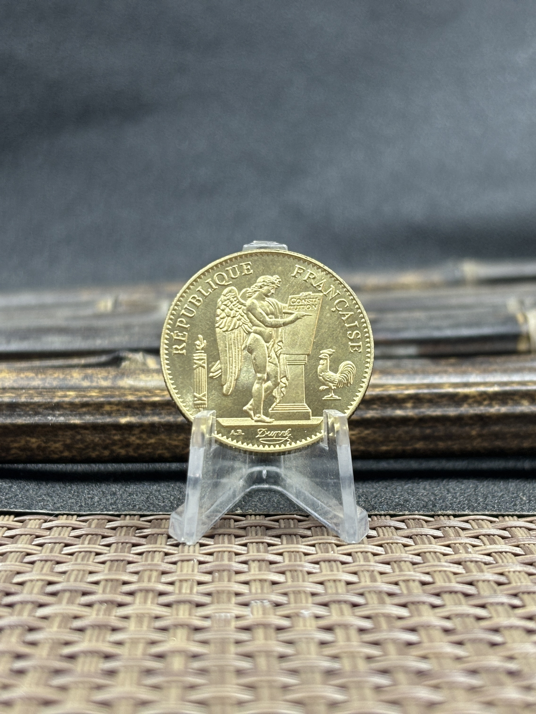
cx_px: 268
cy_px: 357
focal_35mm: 52
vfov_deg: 36.8
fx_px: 1074
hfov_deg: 28.0
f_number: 1.6
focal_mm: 5.96
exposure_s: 1/50
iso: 80
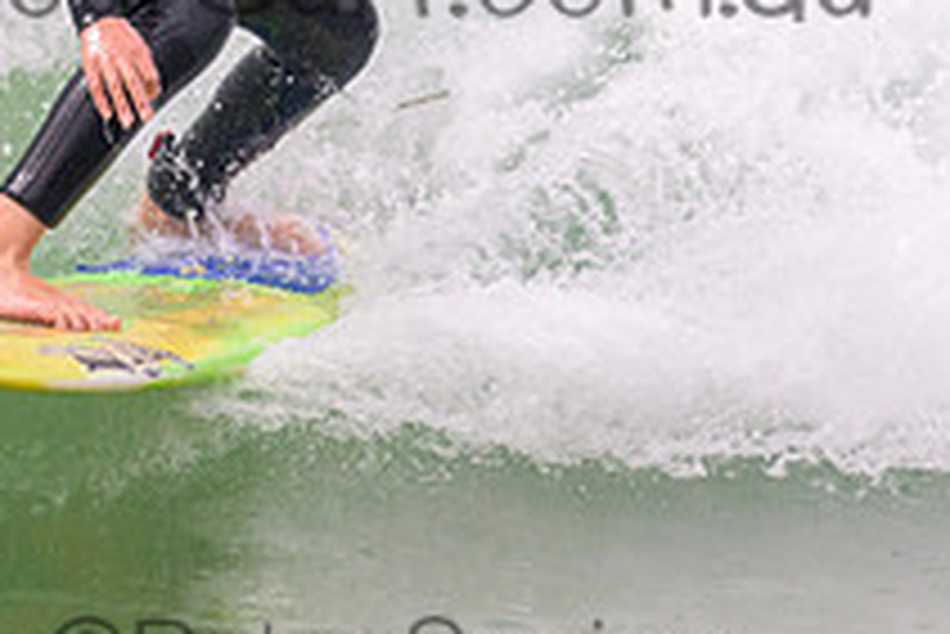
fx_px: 61949
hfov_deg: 0.9
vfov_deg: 0.6
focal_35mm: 2346
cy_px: -138
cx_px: 320
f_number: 11
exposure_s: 1/1250
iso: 1100
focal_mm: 800
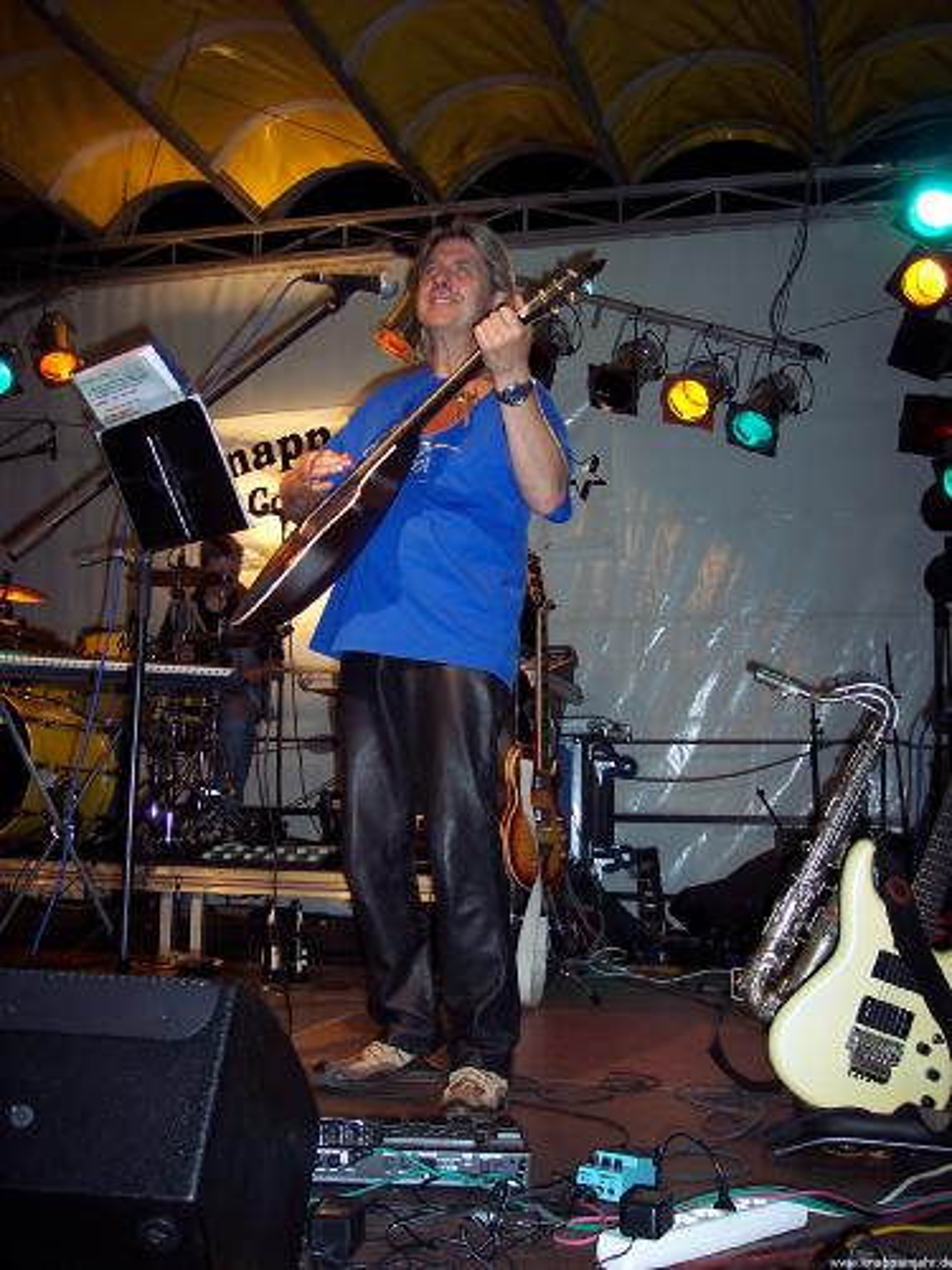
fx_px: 1430
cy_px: 635
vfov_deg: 47.9
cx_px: 476
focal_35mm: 39
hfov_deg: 36.8
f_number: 2.8
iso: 100
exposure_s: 1/60
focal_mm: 8
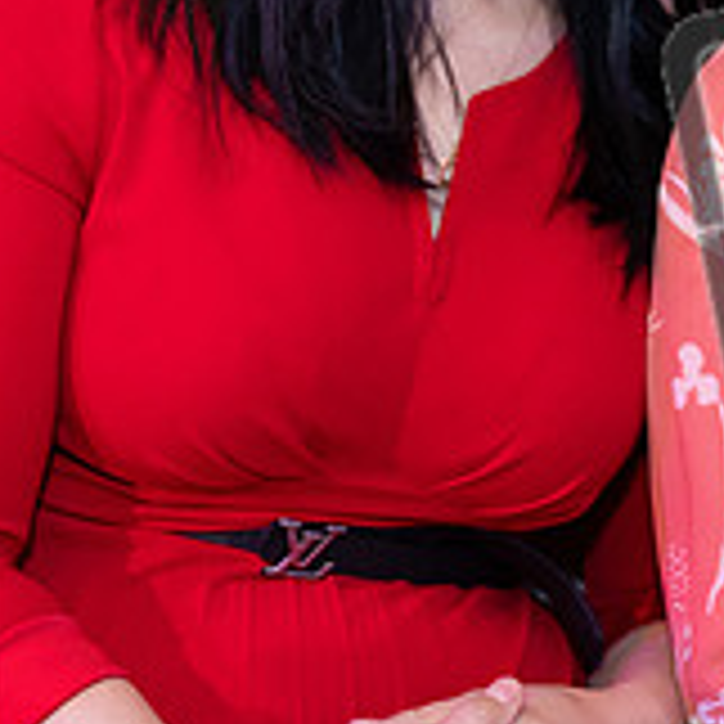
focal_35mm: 107
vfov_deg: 16.1
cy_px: 92
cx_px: 675
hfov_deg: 16.0
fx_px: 2532
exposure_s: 1/125
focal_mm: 35
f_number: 2.2
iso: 1600
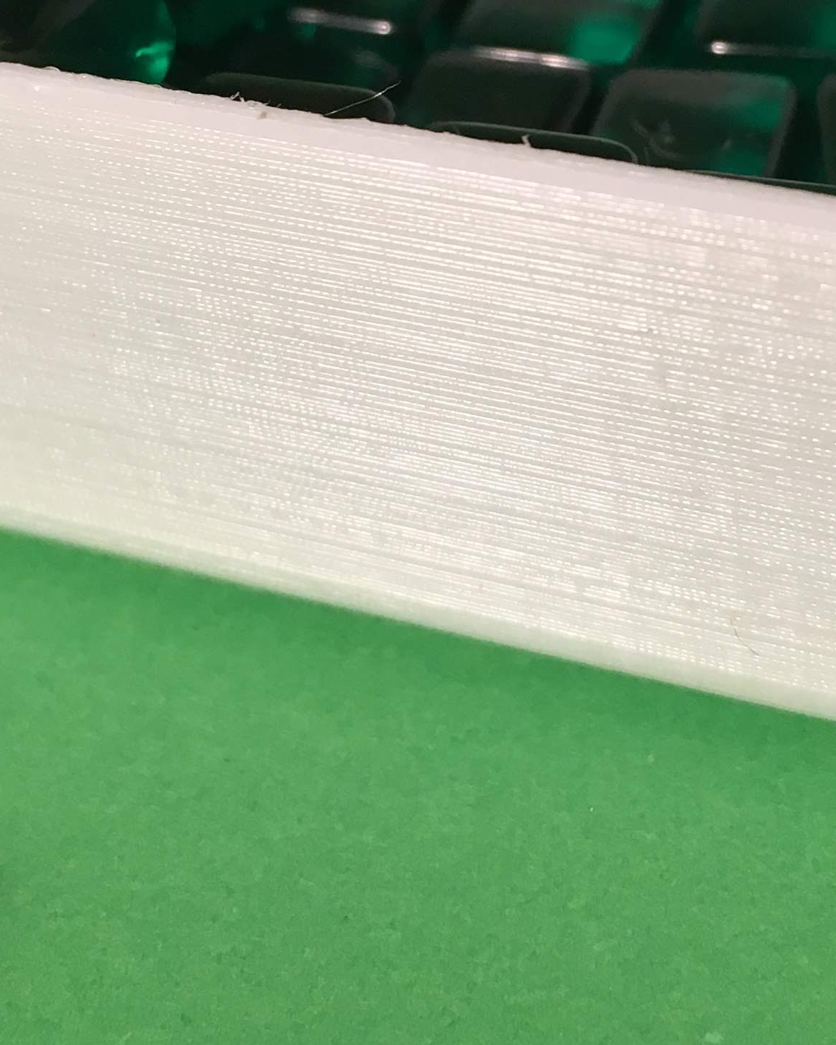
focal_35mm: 79
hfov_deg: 19.4
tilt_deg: -32.7
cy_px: 289
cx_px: 506
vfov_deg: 23.9
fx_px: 2443
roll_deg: +2.4
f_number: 2.2
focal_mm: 4.15
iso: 64
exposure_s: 1/33
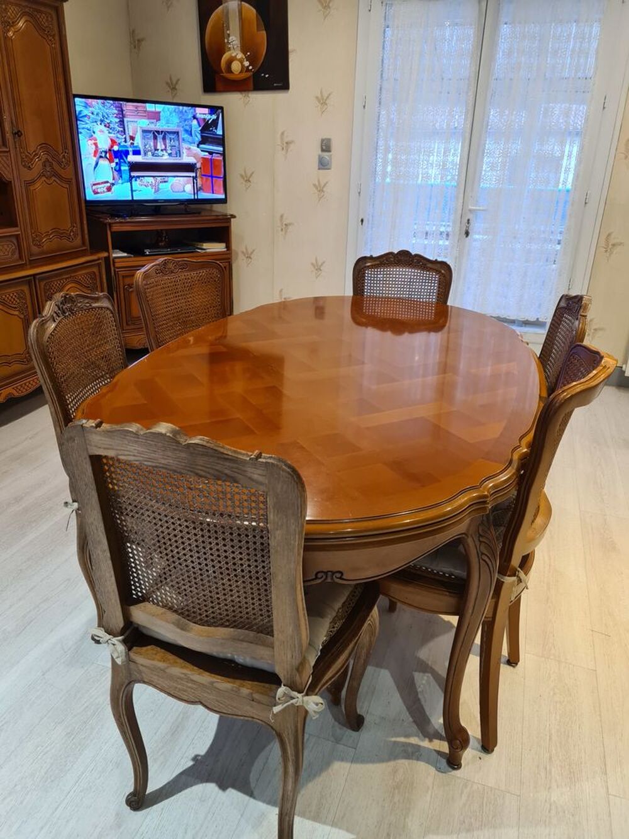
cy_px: 420
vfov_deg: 67.3
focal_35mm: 26
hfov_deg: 53.1
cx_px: 314
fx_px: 630
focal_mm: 5.4
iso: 320
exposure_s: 1/50
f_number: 1.8
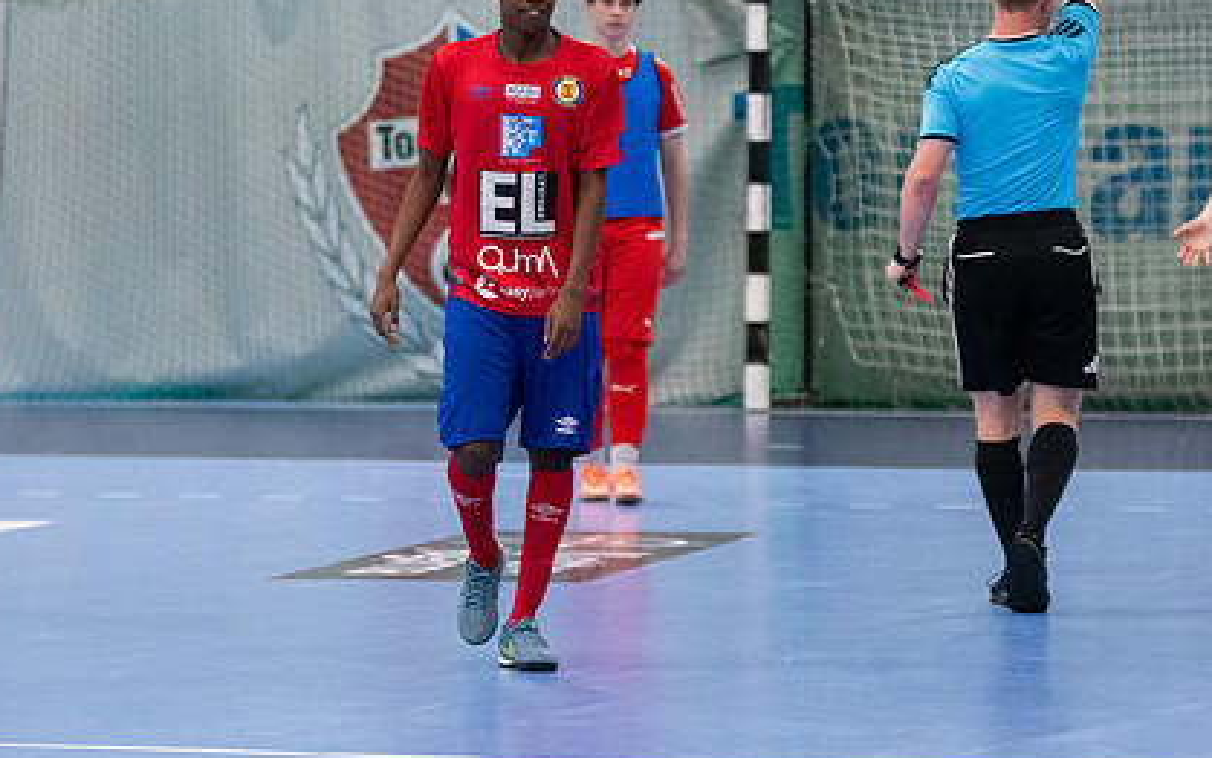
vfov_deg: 5.4
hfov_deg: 8.7
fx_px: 7995
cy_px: 294
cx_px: 532
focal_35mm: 242
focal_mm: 112
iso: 5000
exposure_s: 1/640
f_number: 3.2
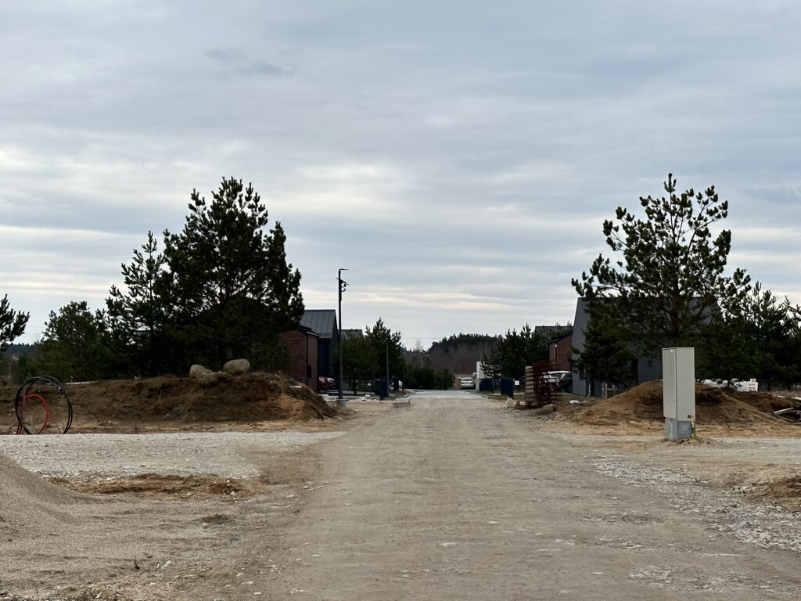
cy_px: 300
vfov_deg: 30.3
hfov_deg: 39.7
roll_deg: +0.5
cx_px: 400
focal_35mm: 48
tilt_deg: +0.6
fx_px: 1111
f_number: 1.78
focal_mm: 6.86
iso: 64
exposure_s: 1/1497
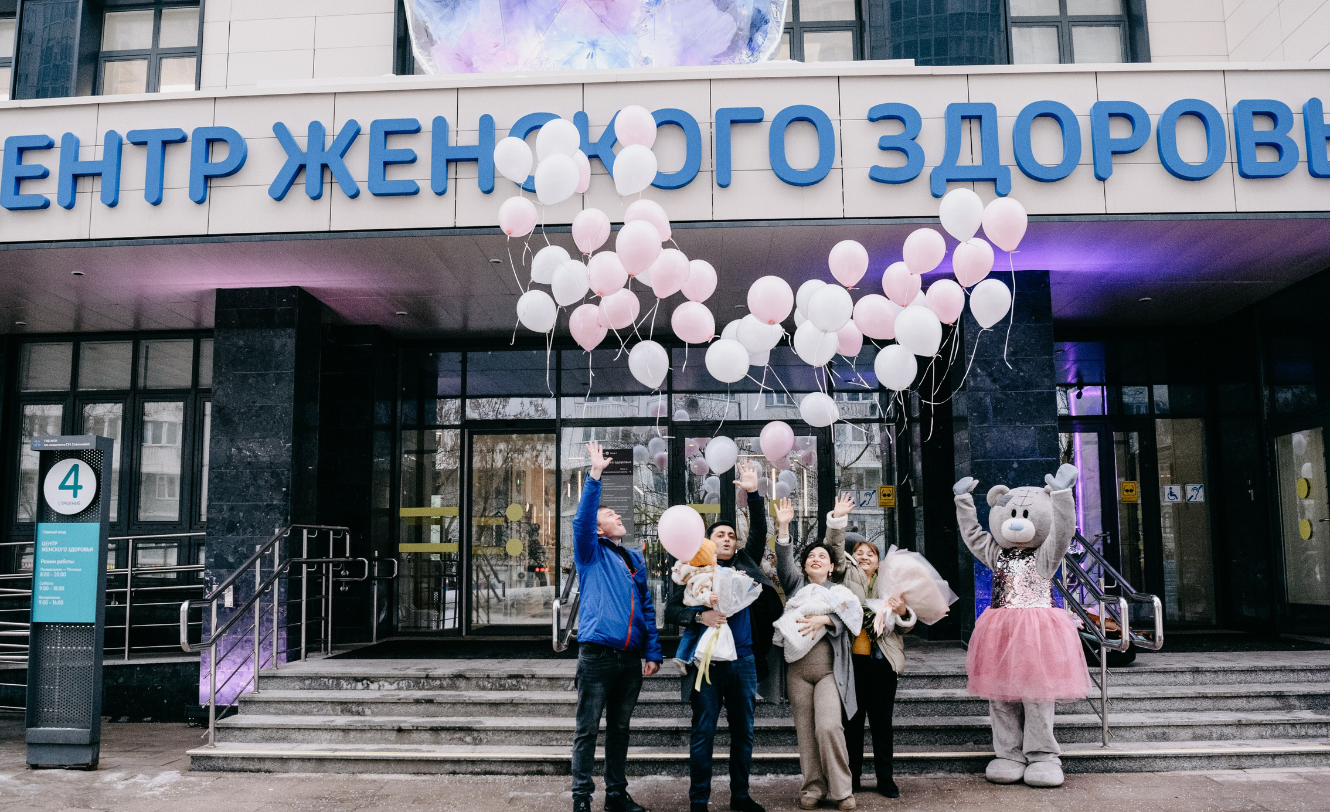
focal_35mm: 29
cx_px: 653
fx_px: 1044
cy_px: 443
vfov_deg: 42.4
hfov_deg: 65.0
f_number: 4.5
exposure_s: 1/800
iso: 2000
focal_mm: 24
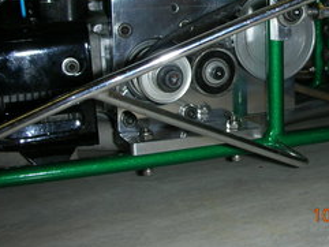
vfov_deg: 24.9
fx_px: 552
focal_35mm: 58
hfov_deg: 32.8
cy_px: 53
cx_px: 233
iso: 50
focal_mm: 5.8
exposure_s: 1/60.1
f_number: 3
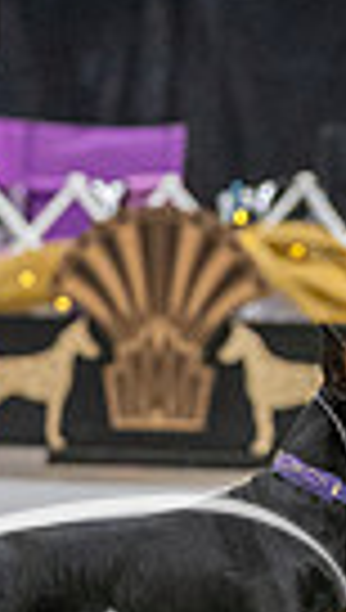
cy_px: 340
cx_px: 413
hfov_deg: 1.9
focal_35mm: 633
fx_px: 10274
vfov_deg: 3.4
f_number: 2.8
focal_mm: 142
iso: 6400
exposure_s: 1/250
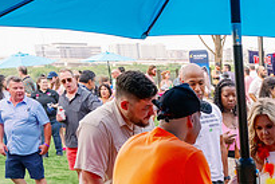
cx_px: 306
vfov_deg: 18.8
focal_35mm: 68
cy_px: 230
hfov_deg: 27.1
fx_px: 520
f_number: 5
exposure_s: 1/500
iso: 1600
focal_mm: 24
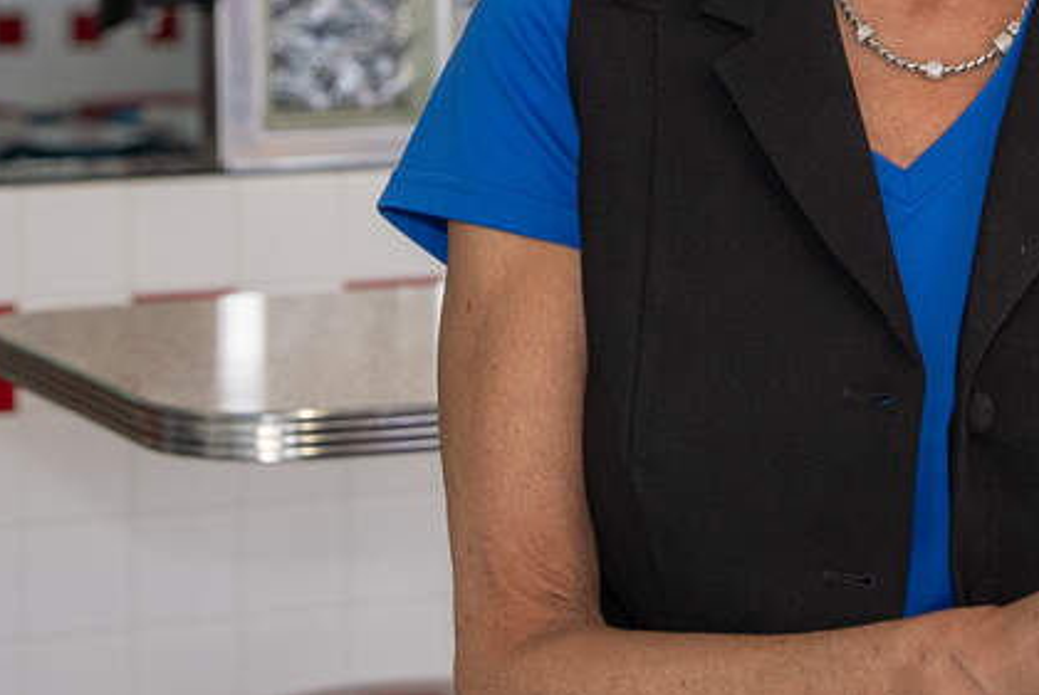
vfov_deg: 9.7
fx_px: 4045
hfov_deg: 14.6
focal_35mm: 140
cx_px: 824
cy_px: -139
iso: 640
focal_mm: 49
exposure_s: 1/250
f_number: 4
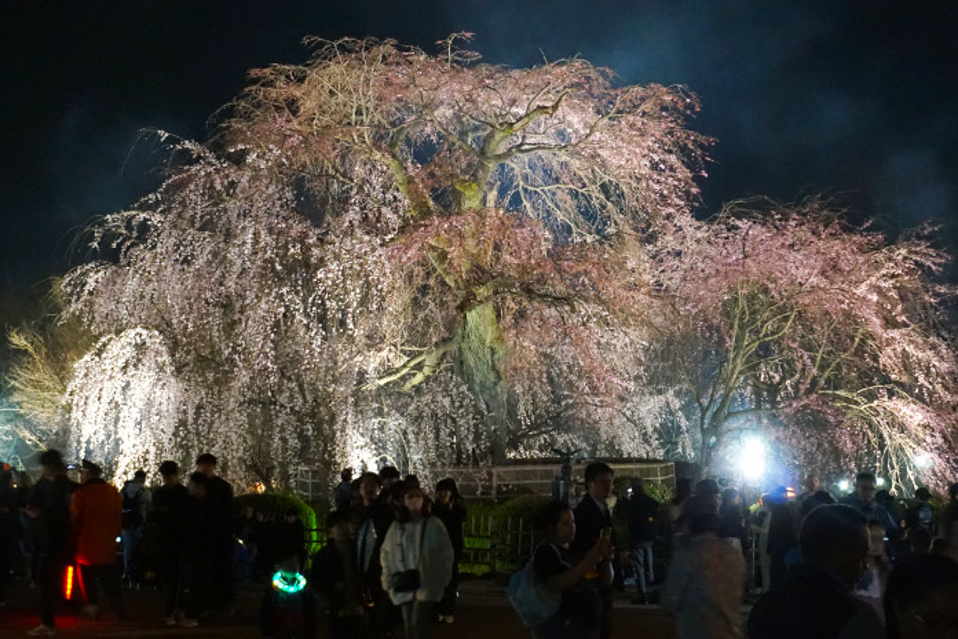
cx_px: 467
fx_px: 2064
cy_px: 293
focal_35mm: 78
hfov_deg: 26.1
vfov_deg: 17.6
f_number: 5.6
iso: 3200
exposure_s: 1/13
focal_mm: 45
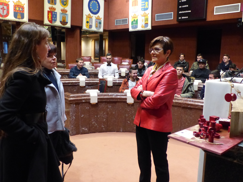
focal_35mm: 32
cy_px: 91
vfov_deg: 44.2
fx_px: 225
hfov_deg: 56.8
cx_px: 122
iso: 800
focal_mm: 5.7
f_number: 2.8
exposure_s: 1/40
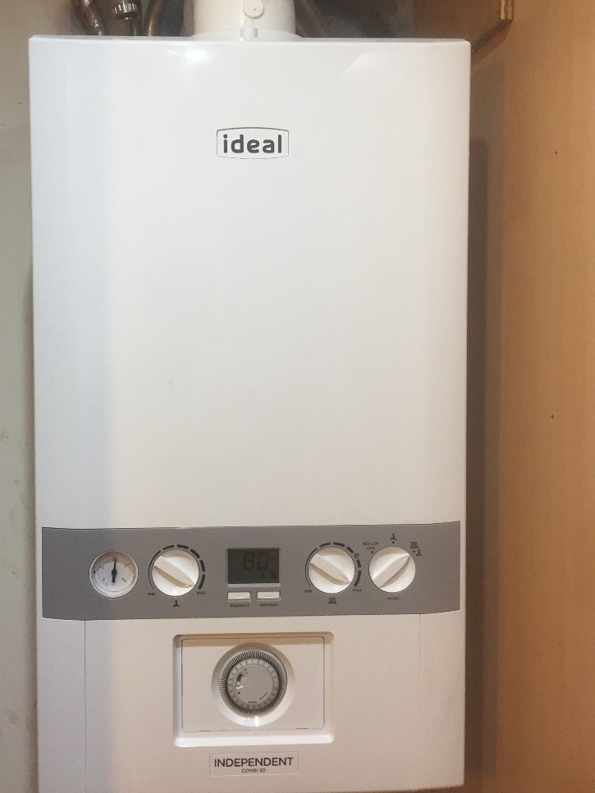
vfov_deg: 51.1
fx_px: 825
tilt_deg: -2.9
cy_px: 325
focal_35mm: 36
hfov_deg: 39.5
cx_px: 235
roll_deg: +0.1
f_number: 2.2
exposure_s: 1/33
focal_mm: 4.15
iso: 64
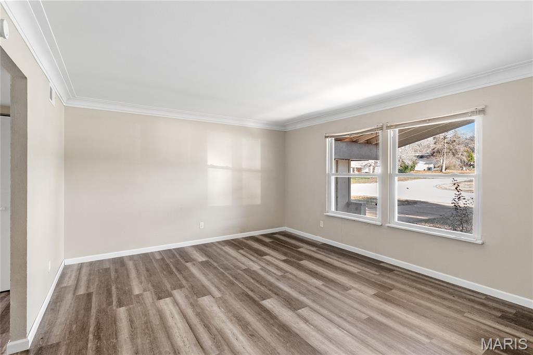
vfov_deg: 73.7
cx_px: 266
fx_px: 237
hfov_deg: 96.8
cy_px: 178
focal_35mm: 16
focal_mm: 8
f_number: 6.3
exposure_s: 1/10
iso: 400
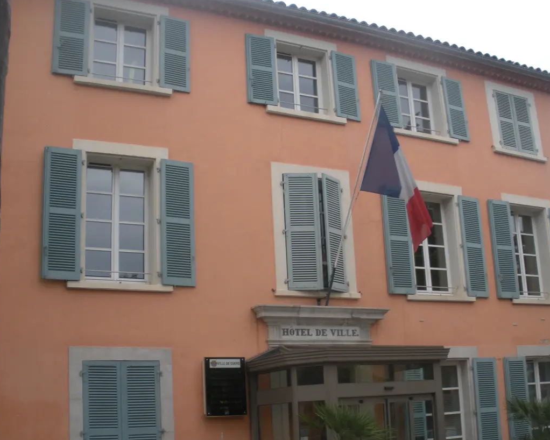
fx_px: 716
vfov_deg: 34.1
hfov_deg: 41.9
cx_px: 320
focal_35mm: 44
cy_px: 253
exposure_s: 1/173
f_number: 3.5
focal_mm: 6.3
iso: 64
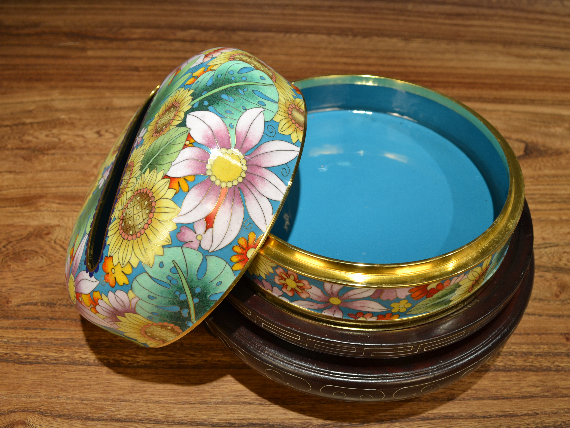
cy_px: 208
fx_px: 543
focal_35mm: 33
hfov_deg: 55.2
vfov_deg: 42.9
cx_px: 324
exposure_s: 1/60
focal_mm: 18
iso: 250
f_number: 5.6
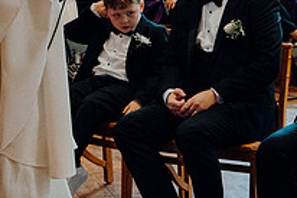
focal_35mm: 138
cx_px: 260
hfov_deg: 14.7
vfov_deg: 9.8
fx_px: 1138
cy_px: -15
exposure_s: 1/160
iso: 3200
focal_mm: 33
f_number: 3.2
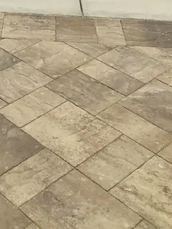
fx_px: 536
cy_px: -55
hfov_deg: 17.4
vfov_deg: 22.1
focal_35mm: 81
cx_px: -34
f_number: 1.8
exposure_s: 1/30
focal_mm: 3.99
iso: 25
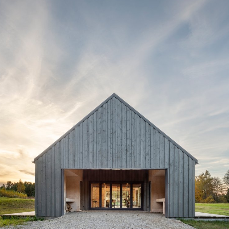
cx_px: 115
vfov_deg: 69.6
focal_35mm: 22
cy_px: 112
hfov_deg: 69.6
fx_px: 165
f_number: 11
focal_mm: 16
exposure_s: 1/25
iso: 50
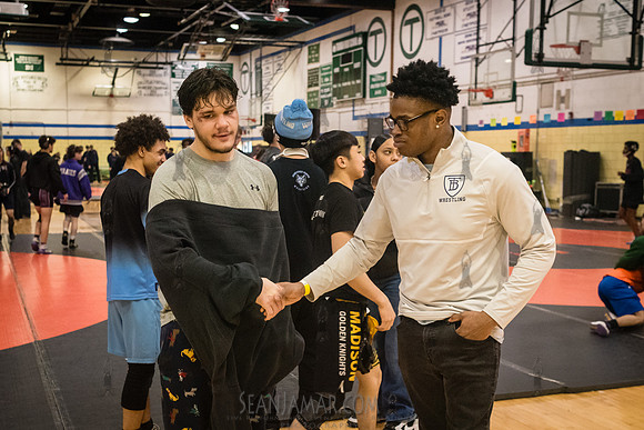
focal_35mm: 46
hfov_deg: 42.6
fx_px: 826
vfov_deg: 29.1
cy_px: 248
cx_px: 305
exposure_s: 1/400
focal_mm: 35
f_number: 4
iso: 8000
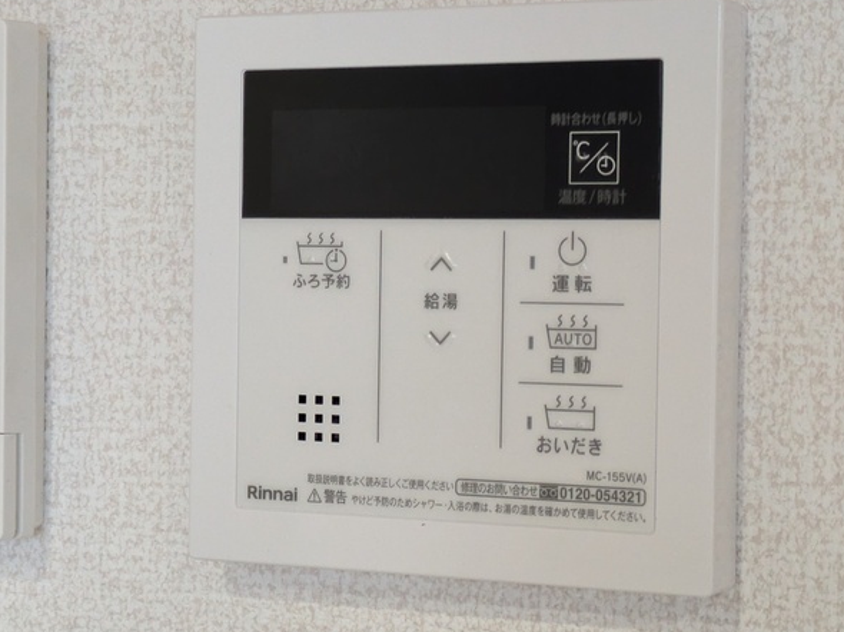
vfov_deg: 17.8
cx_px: 475
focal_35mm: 83
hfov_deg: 23.6
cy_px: 333
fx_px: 2023
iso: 386
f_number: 1.89
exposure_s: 1/120
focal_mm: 5.43
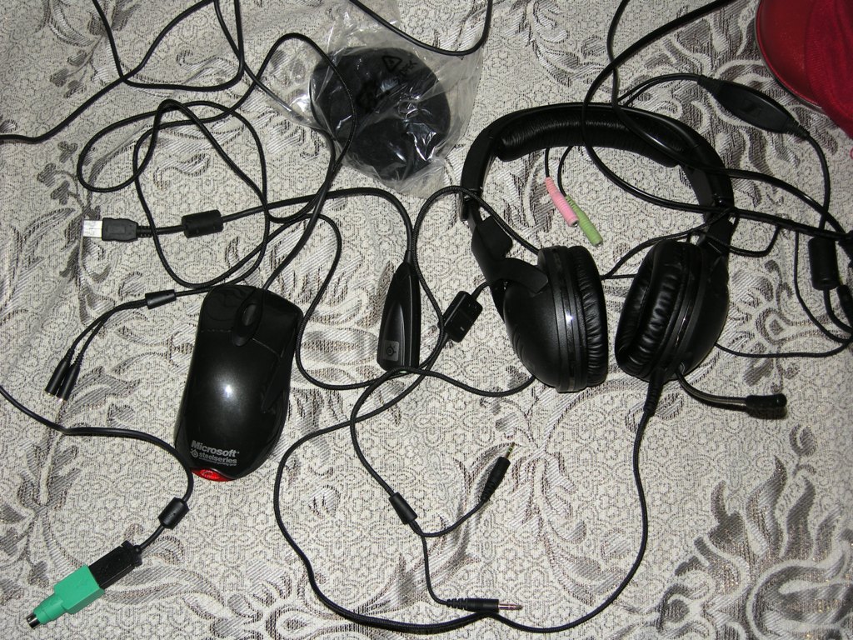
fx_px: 1183
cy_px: 320
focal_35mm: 48
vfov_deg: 30.3
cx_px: 426
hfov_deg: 39.7
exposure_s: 1/60
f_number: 3.1
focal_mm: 10.1
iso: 64
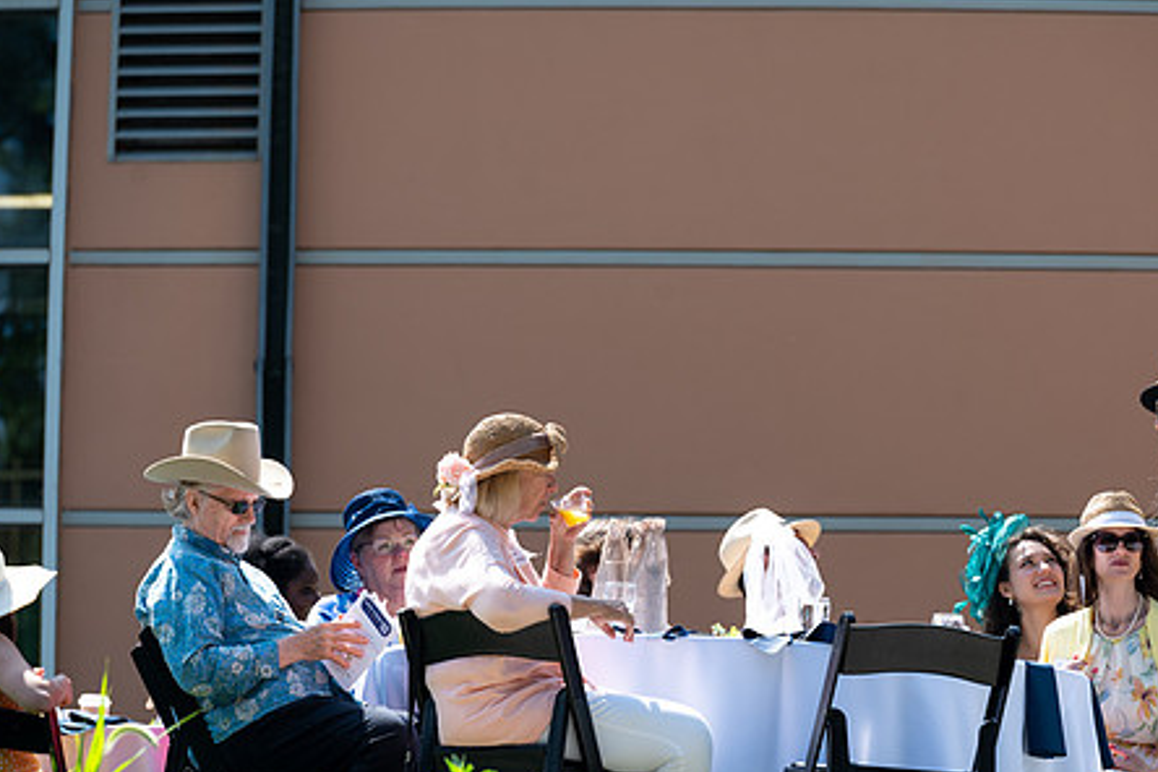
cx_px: 696
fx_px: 8395
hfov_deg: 7.9
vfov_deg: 5.3
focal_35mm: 261
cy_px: 498
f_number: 5.6
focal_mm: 200
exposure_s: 1/320
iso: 100
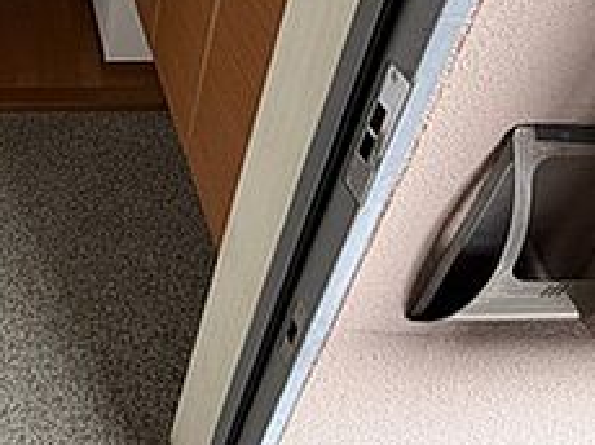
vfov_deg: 32.7
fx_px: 670
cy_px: -34
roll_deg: +1.2
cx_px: -8
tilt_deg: -30.6
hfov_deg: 41.3
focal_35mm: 39
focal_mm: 2.22
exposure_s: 1/121
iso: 100
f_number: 2.2
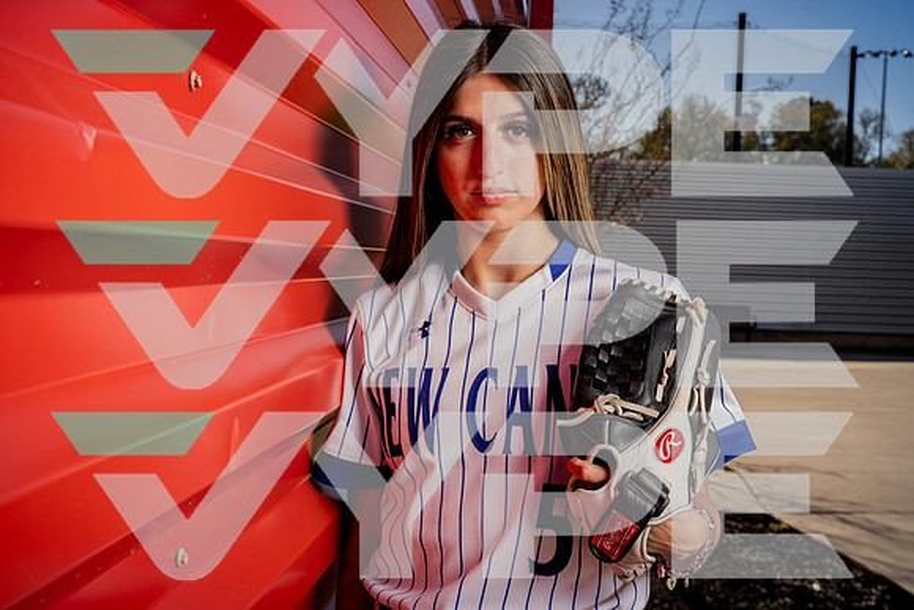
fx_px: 1219
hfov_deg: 41.1
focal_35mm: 48
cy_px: 305
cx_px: 457
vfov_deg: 28.1
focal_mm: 48
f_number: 10
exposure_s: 1/250
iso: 125
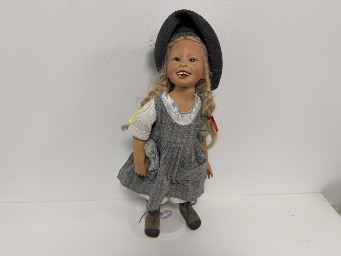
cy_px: 128
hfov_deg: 71.6
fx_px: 236
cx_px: 170
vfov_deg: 56.8
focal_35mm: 24
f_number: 1.78
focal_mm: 6.76
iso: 160
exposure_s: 1/100
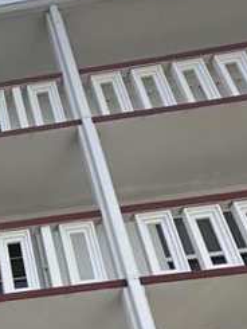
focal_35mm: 61
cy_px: 372
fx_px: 580
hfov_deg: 21.1
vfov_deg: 28.4
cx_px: -102
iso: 50
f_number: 2.2
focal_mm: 2.22
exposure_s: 1/1531
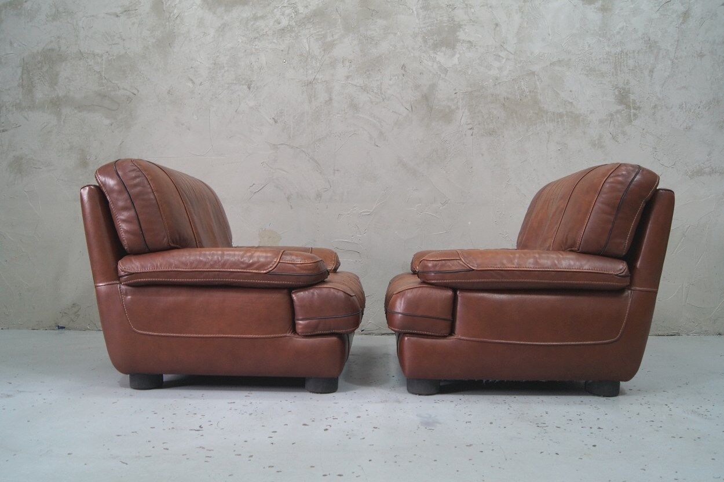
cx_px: 362
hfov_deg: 62.0
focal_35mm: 30
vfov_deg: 43.6
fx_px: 603
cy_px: 241
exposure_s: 1/13
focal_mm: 20
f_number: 8
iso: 400
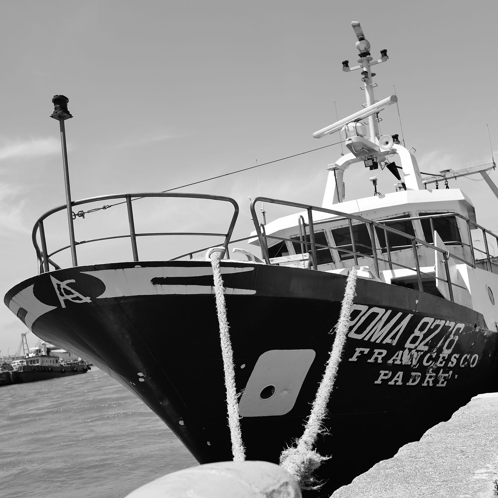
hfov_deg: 37.6
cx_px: 248
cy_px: 311
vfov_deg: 37.3
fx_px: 732
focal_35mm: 45
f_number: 2
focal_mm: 35
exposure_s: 1/800
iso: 100
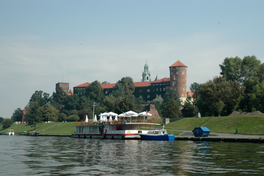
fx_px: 418
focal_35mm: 57
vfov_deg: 23.7
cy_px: 88
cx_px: 132
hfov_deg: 35.1
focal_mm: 38
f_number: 10
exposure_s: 1/400
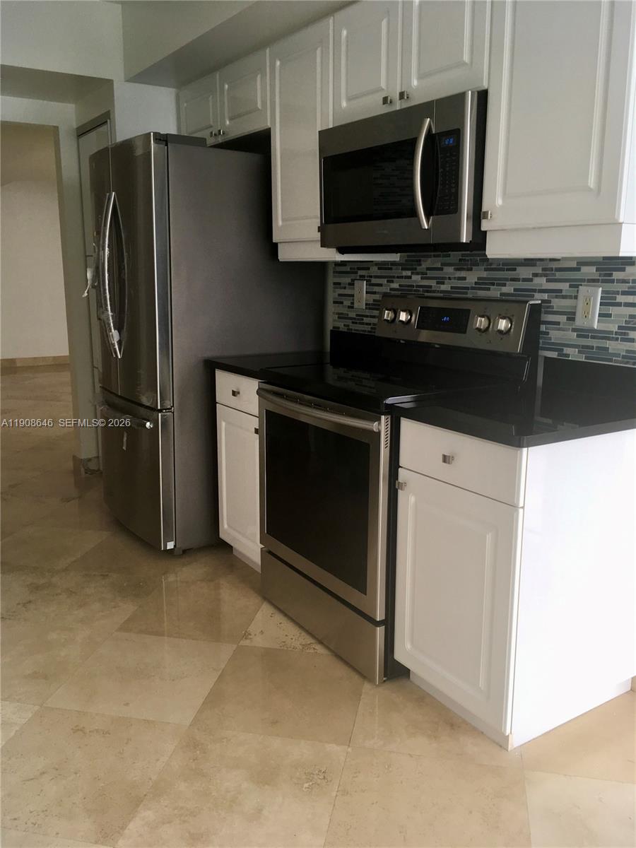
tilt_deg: -10.1
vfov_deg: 61.7
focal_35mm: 29
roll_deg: +0.9
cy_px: 424
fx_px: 710
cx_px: 318
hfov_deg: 48.2
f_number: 2.2
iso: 25
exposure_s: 1/40
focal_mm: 4.15
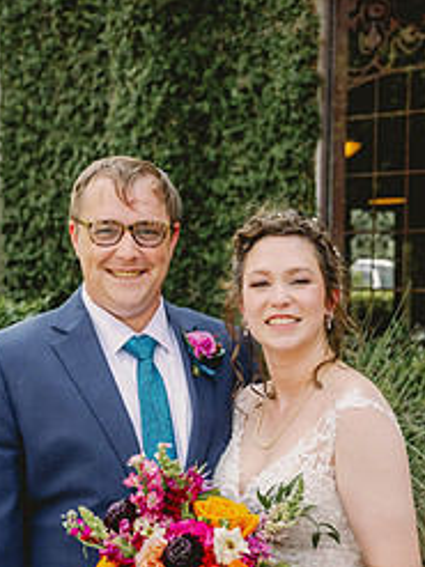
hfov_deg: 16.2
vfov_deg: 21.1
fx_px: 1491
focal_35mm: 91
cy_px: 512
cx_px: 202
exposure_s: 1/400
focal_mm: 52
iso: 200
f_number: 5
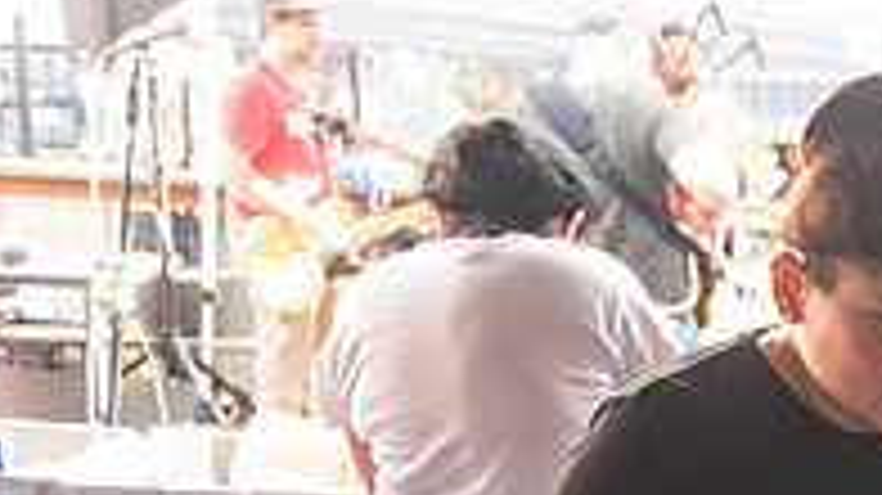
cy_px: 735
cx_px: 1507
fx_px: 2244
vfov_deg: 12.0
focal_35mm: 96
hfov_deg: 18.3
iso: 250
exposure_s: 1/100
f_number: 3.2
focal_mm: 24
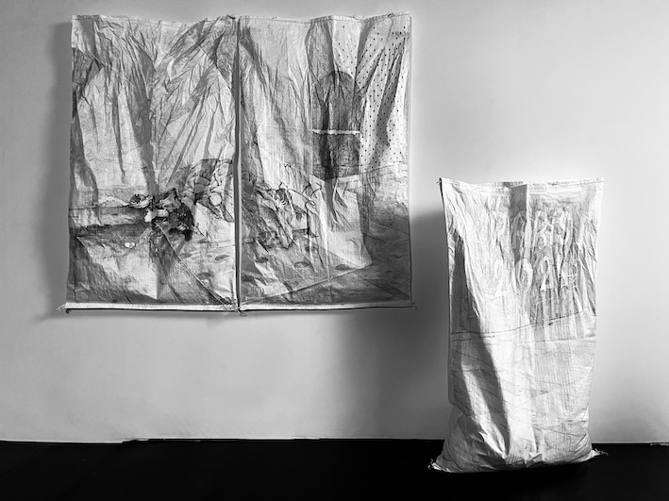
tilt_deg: -3.0
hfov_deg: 67.3
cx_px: 334
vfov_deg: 53.0
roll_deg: +0.4
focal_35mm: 26
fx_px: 502
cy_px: 250
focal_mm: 5.1
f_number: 1.6
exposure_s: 1/60
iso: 400
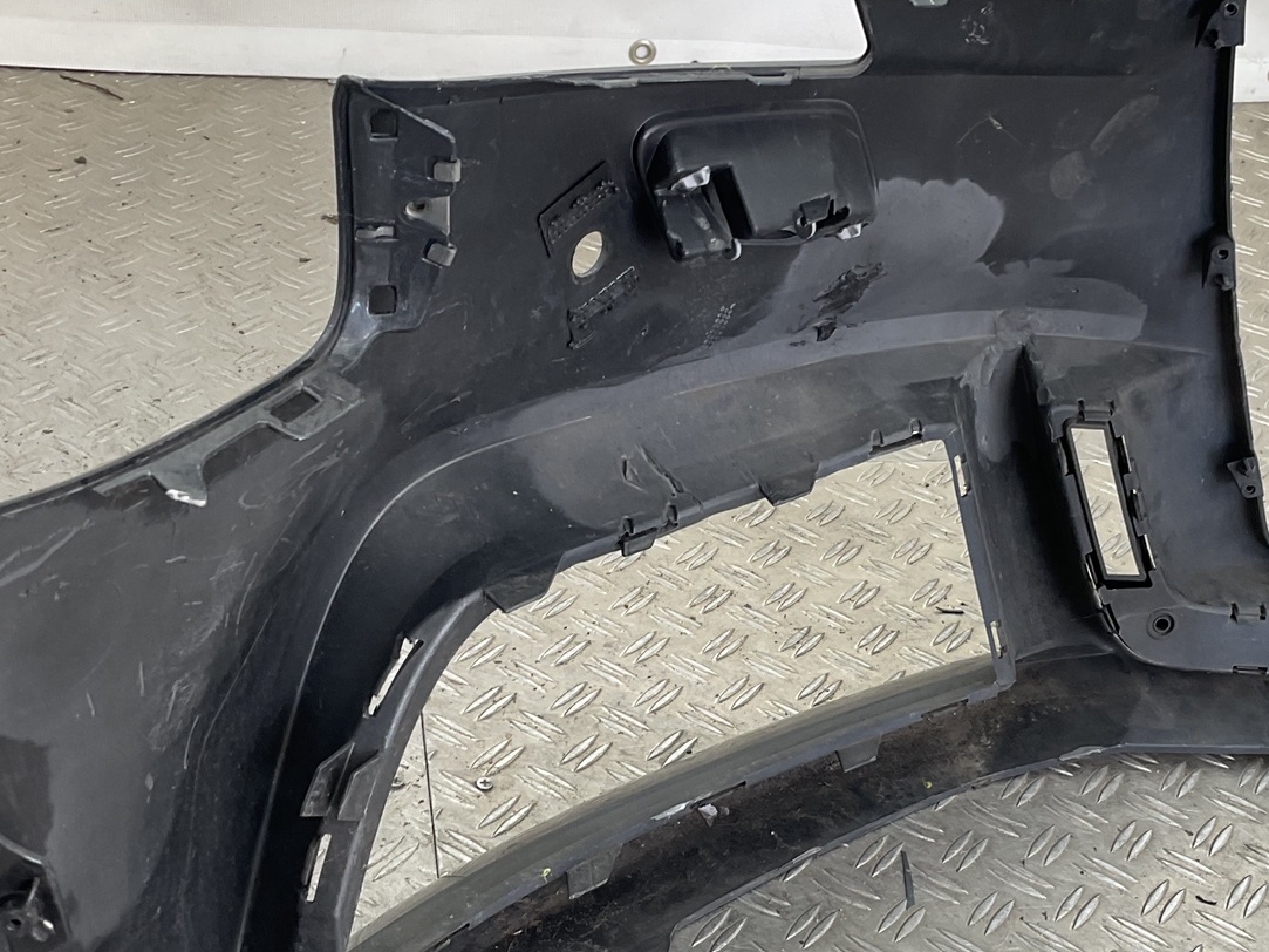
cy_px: 562
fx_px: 1979
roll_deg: -11.9
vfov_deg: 27.0
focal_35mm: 54
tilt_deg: -34.8
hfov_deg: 35.4
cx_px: 789
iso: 20
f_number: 1.8
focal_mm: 3
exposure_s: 1/100
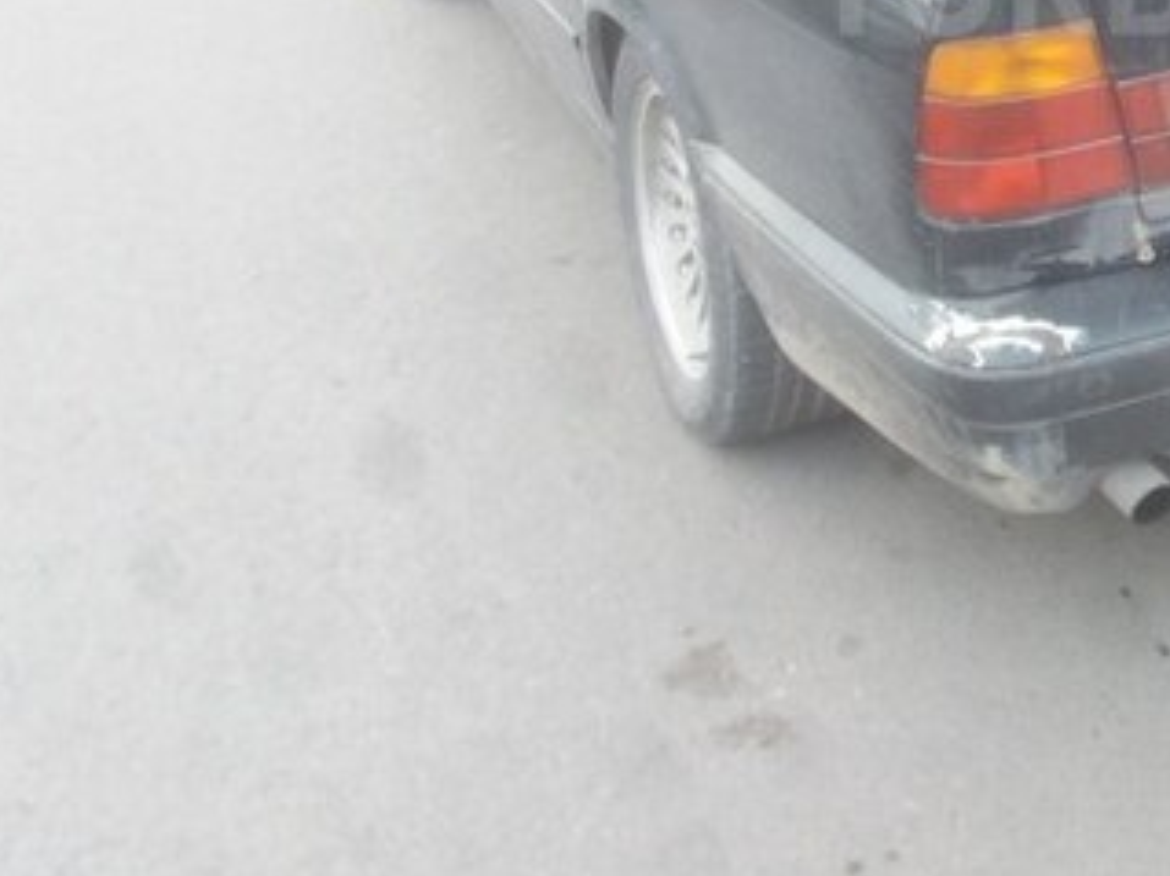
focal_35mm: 58
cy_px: -20
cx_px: 1185
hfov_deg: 30.7
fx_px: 1960
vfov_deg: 24.0
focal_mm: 3.7
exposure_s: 1/50
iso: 80
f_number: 1.9
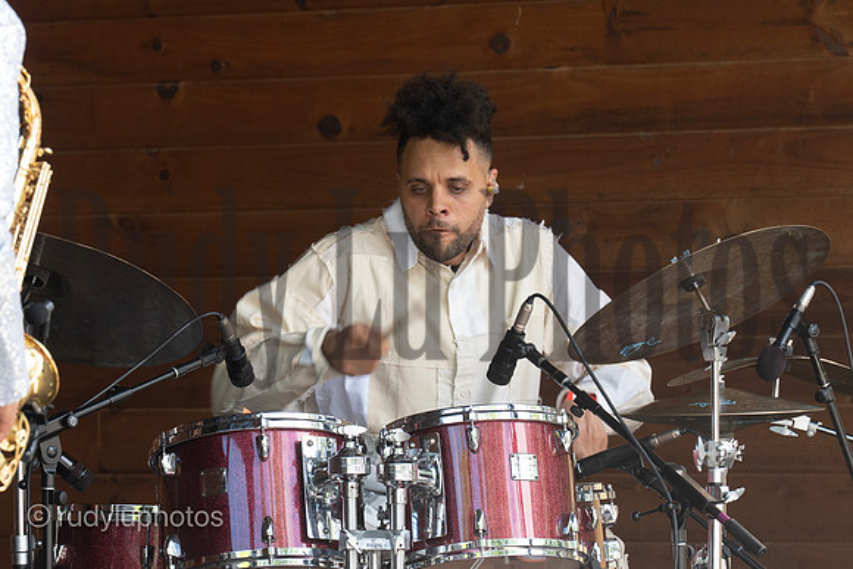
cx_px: 426
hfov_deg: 6.9
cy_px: 284
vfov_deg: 4.6
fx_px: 7110
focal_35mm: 300
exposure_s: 1/160
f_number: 8
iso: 800
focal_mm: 200
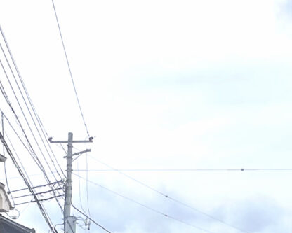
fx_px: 674
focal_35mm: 78
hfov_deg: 24.4
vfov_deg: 17.1
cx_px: 135
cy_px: 381
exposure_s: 1/1340
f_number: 1.8
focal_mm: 1.57
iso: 32
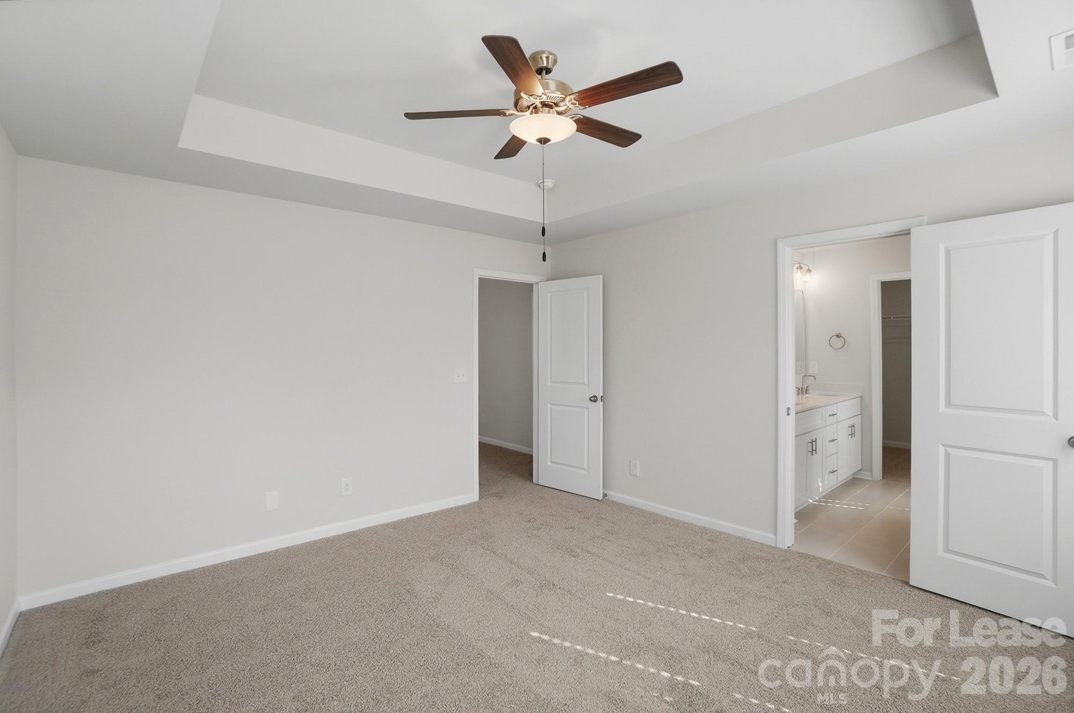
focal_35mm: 15
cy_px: 356
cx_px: 537
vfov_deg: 77.2
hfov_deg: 100.5
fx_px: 447
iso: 100
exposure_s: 1/1000
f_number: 4
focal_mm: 10
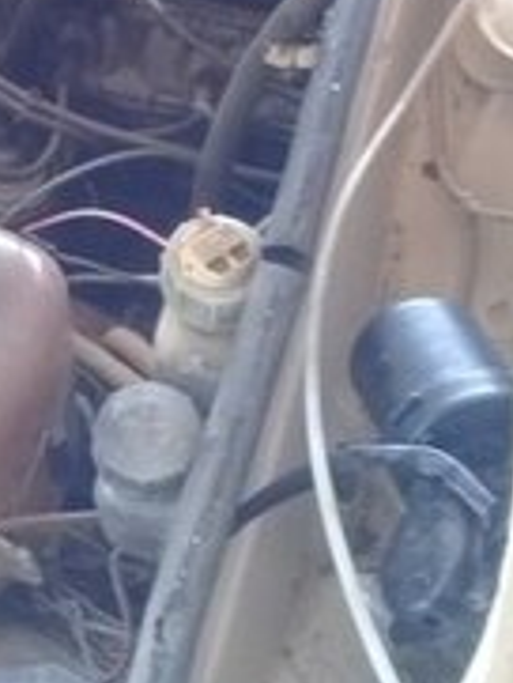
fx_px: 1678
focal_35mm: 85
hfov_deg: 16.9
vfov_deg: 21.7
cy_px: -87
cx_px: -45
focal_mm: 3.3
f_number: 2.2
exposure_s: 1/40
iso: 125
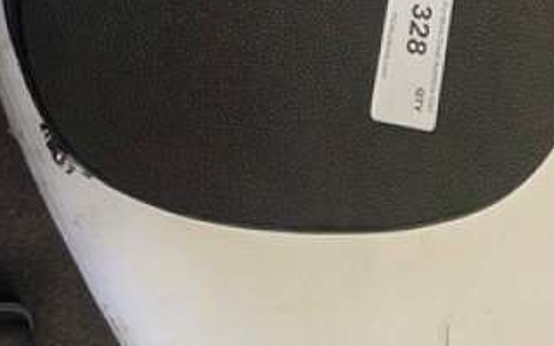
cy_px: -352
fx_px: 936
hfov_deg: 33.0
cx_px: 300
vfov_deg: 16.1
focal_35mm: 62
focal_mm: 6.3
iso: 200
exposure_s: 1/120
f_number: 1.7
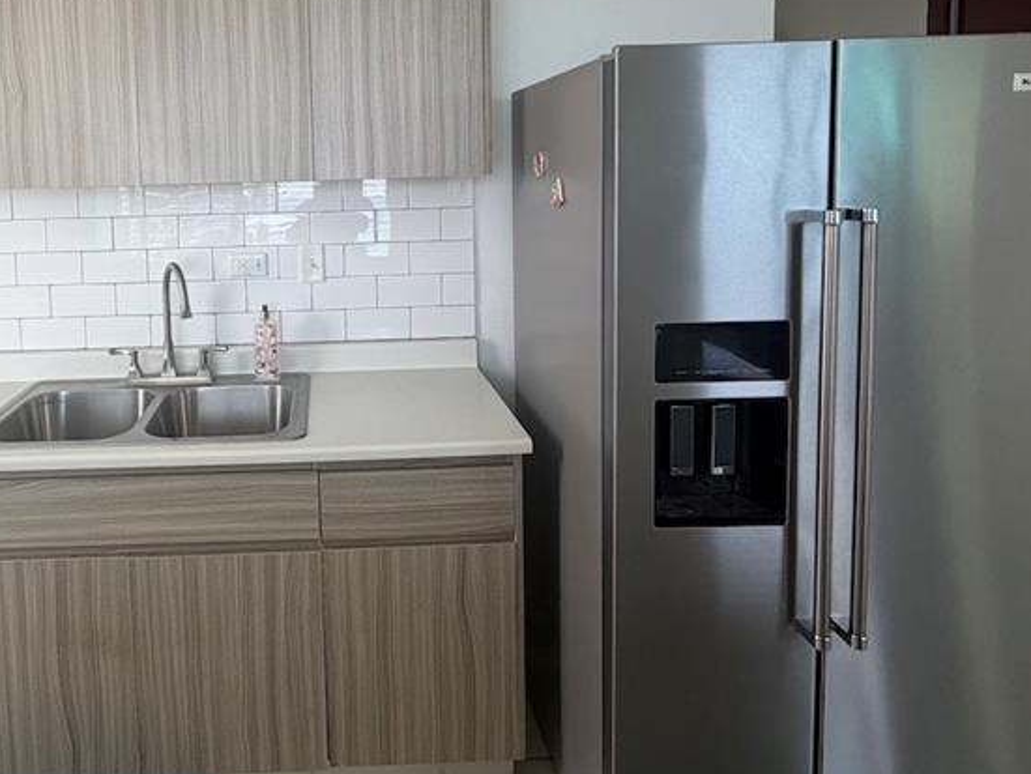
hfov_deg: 65.4
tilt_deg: -4.9
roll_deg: +1.7
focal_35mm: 26
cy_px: 226
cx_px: 341
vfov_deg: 51.6
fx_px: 775
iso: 100
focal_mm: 2.22
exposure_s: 1/121
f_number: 2.2
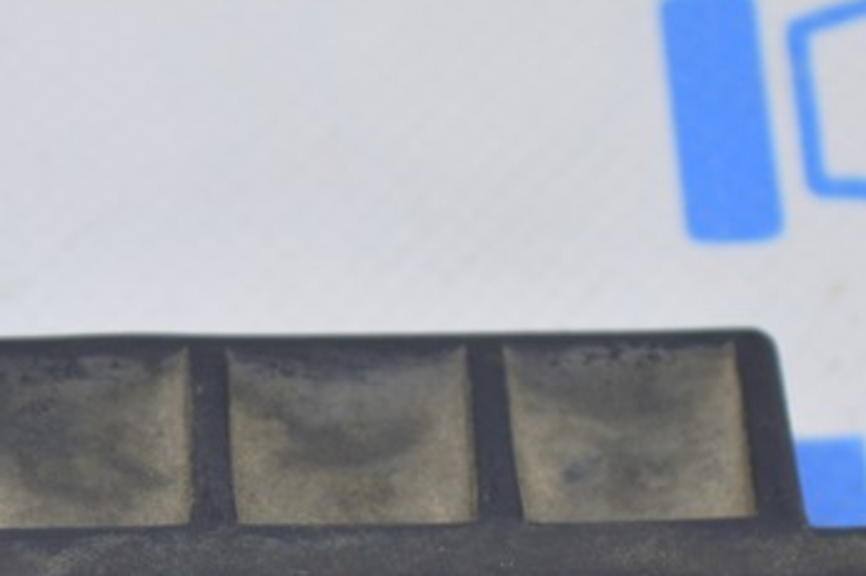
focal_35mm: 244
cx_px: 38
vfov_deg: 5.6
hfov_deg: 8.4
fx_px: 5875
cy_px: 457
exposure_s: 1/20
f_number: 5.6
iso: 400
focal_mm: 55
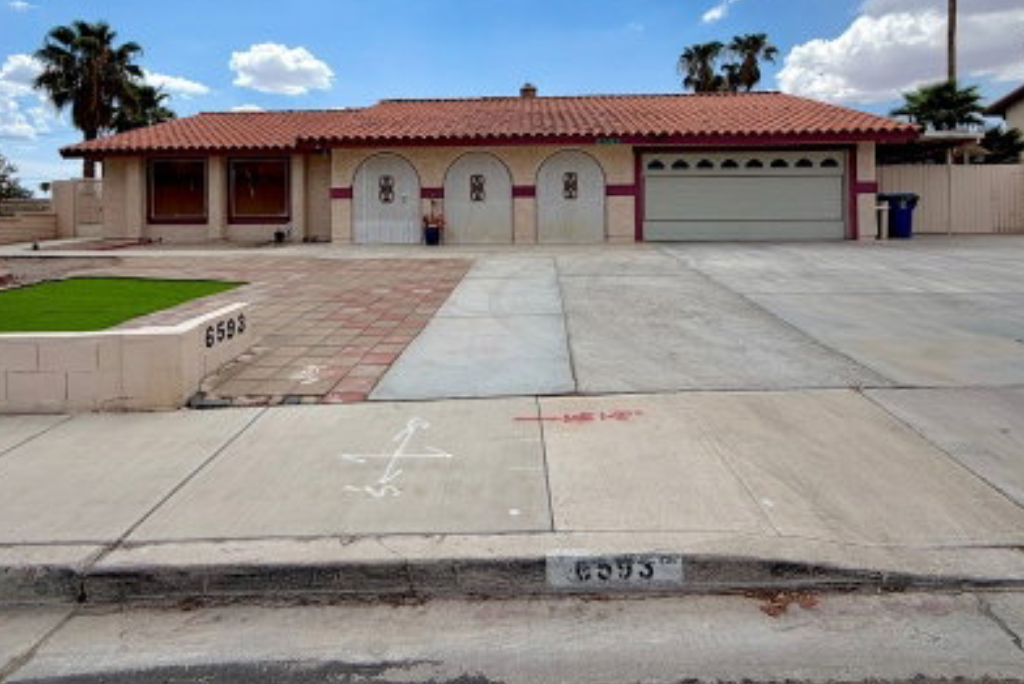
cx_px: 509
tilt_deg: -0.1
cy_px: 211
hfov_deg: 86.9
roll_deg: +1.6
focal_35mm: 19
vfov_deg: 62.5
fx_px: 541
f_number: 2.2
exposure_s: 1/1497
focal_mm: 2.22
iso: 20
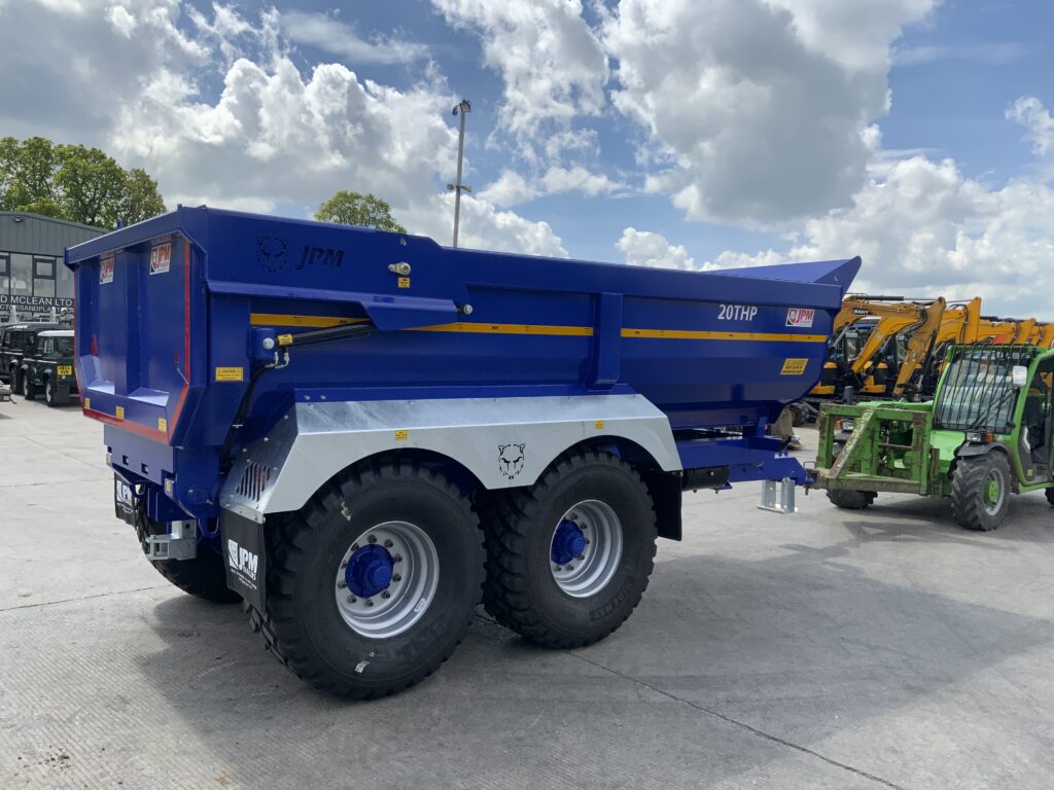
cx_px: 527
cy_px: 395
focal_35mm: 29
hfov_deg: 61.7
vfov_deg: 48.2
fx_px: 883
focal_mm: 3
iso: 20
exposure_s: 1/2141
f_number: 1.8
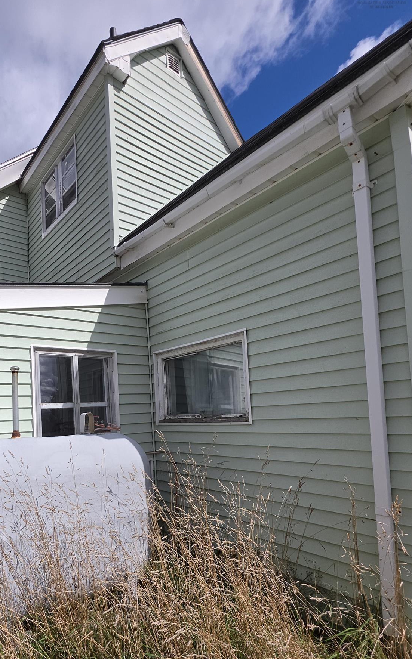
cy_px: 402
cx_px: 93
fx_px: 323
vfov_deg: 89.7
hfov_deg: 60.7
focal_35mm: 18
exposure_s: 1/1445
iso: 16
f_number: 1.9
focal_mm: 2.2
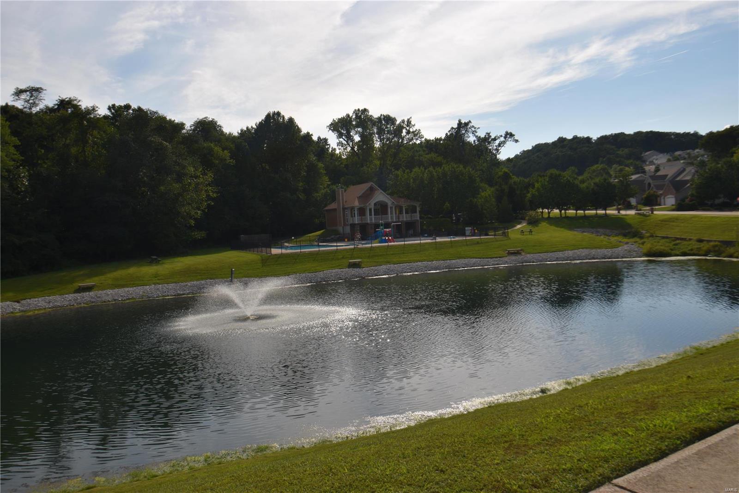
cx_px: 370
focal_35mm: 30
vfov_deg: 43.6
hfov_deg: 61.9
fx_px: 616
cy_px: 246
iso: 100
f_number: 14
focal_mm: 20
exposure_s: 1/200
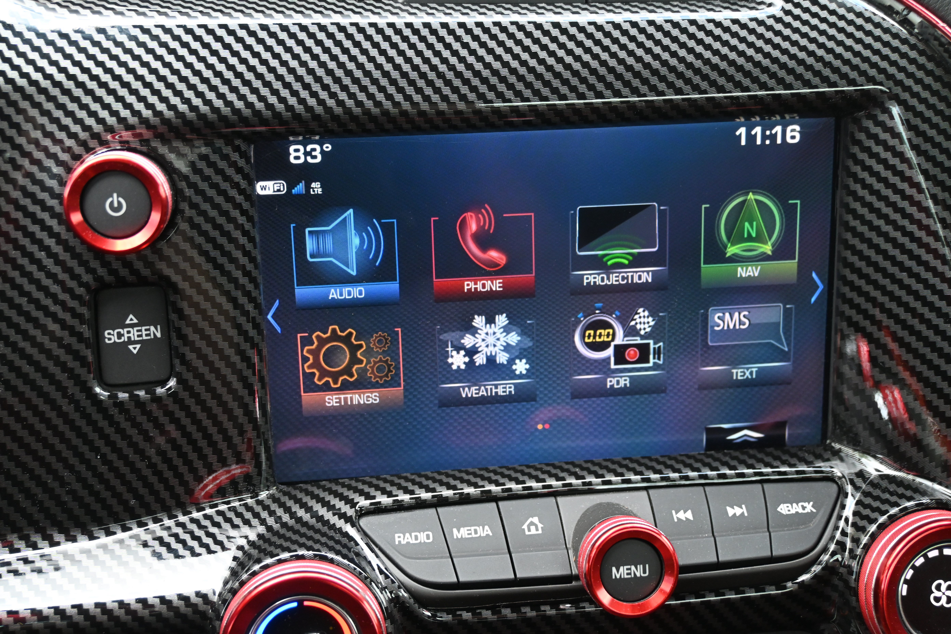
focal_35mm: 42
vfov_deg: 31.9
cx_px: 476
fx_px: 1109
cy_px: 317
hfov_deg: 46.4
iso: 1250
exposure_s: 1/125
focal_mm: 28
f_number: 4.5
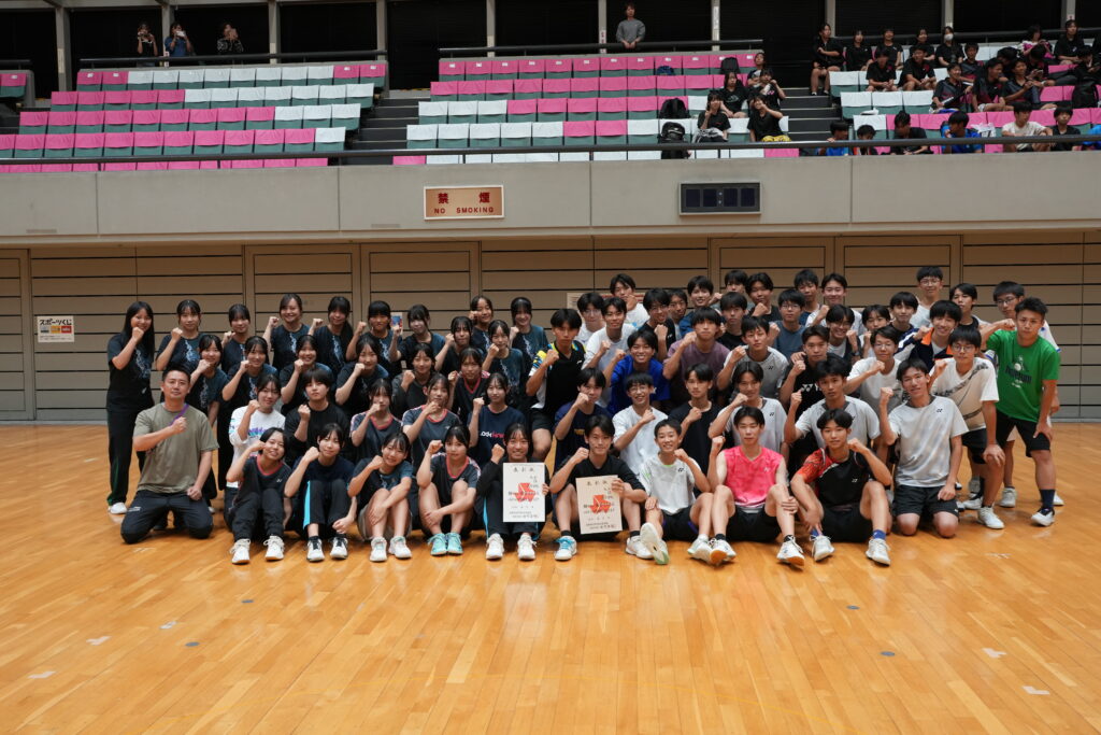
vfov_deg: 37.9
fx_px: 1070
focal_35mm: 35
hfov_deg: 54.4
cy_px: 368
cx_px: 550
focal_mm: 35
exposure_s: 1/40
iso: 1250
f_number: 8
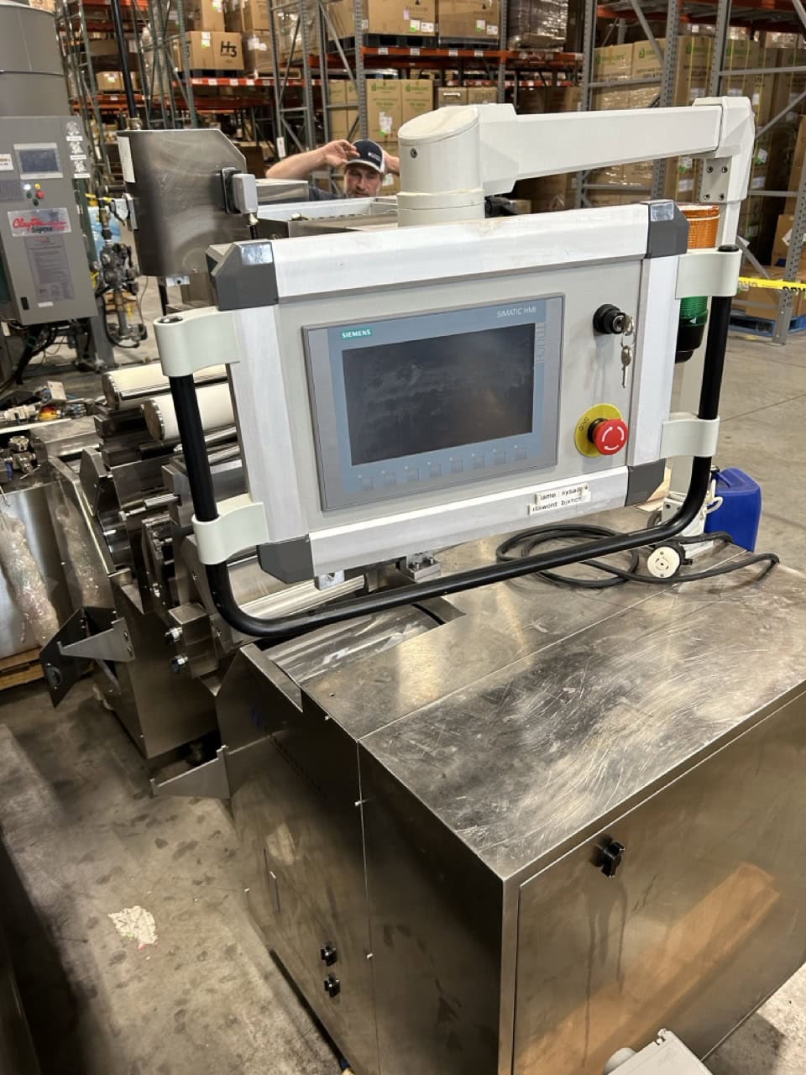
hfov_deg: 53.1
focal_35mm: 26
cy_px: 538
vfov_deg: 67.3
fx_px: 807
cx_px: 403
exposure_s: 1/71
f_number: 1.5
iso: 125
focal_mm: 5.7
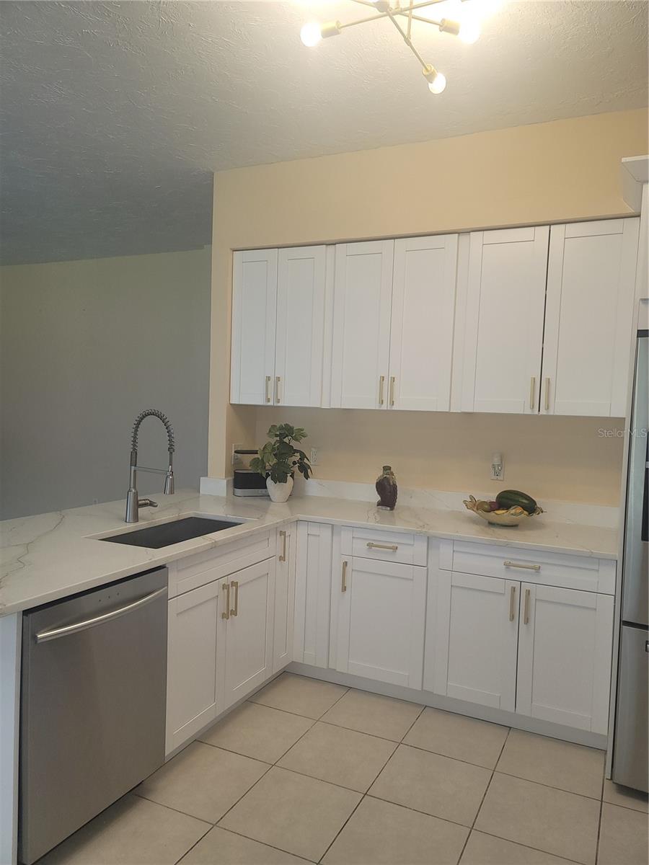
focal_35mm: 25
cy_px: 432
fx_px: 625
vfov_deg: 69.4
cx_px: 324
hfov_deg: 54.9
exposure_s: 1/60
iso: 80
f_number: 1.8
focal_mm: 7
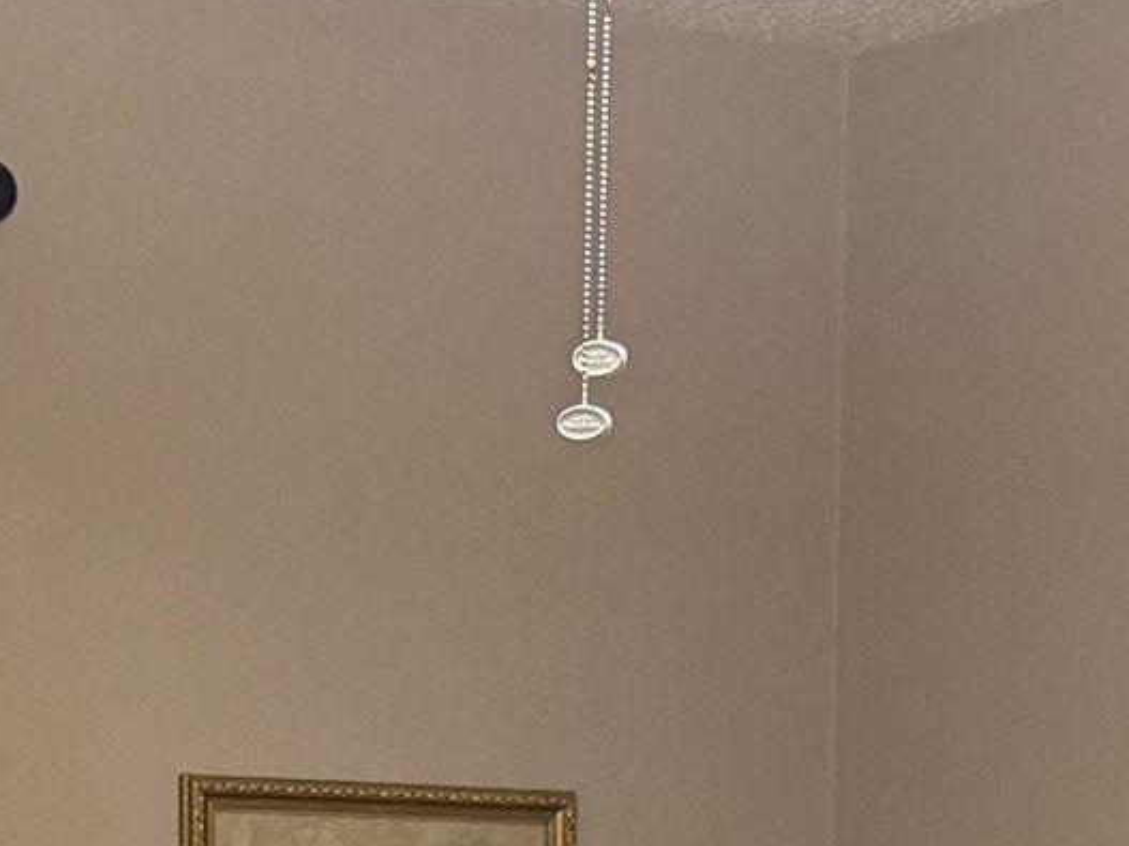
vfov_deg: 10.0
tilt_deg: -7.5
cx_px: 531
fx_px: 4565
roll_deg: -1.5
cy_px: 1516
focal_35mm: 140
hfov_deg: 14.1
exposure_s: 1/60
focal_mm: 6.76
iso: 320
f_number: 1.78
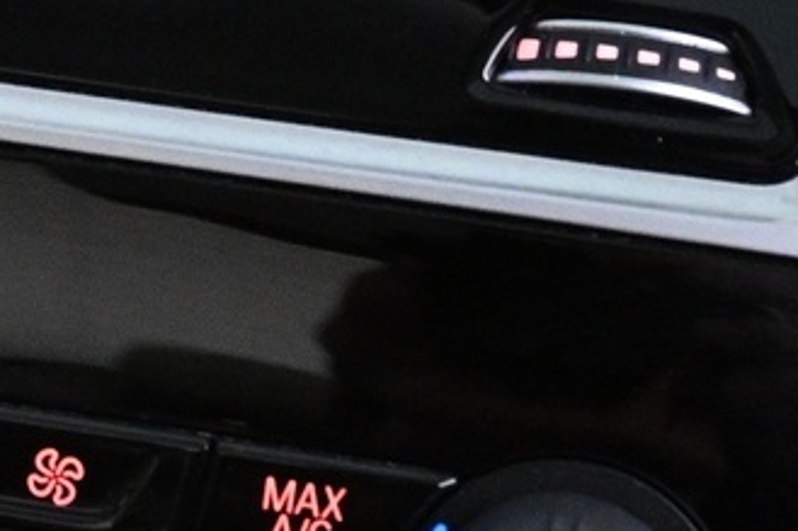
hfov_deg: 10.4
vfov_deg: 7.0
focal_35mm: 196
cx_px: 2
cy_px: 34
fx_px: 4335
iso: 4000
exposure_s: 1/25
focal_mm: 26.5
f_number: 4.5
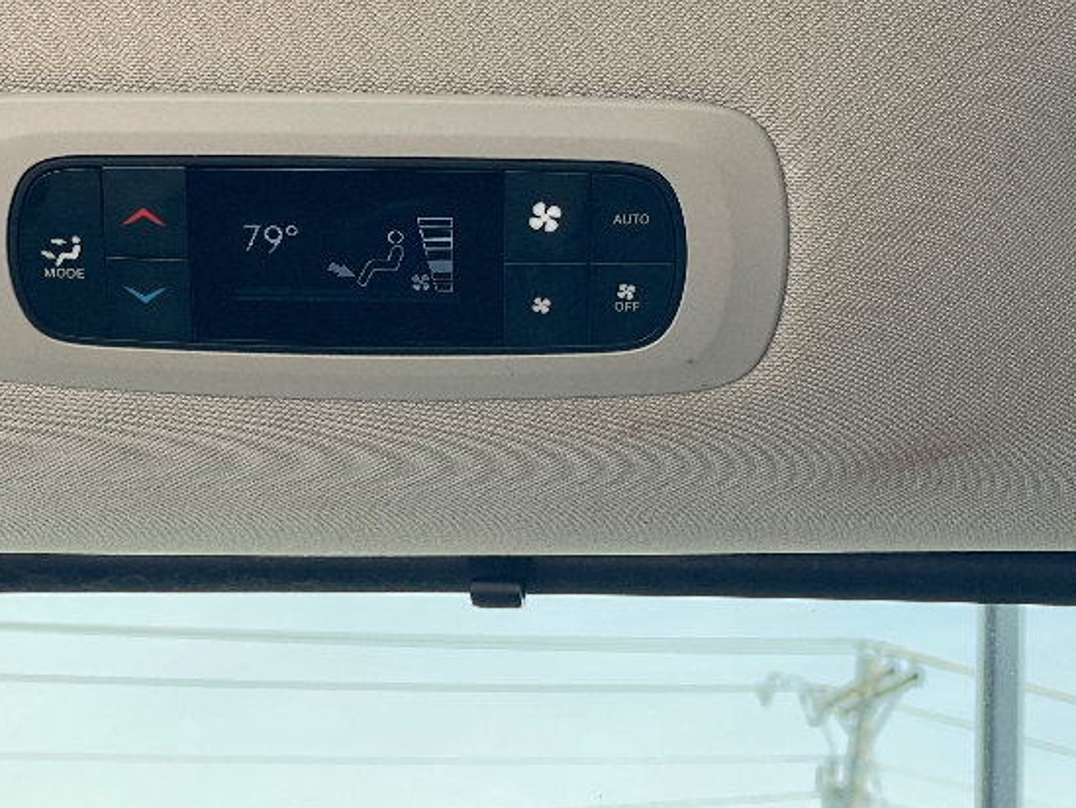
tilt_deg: +25.5
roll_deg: -5.6
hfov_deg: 20.2
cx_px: 461
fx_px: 3016
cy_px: 126
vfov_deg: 15.1
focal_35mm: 97
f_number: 2
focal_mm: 6
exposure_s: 1/99
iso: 32
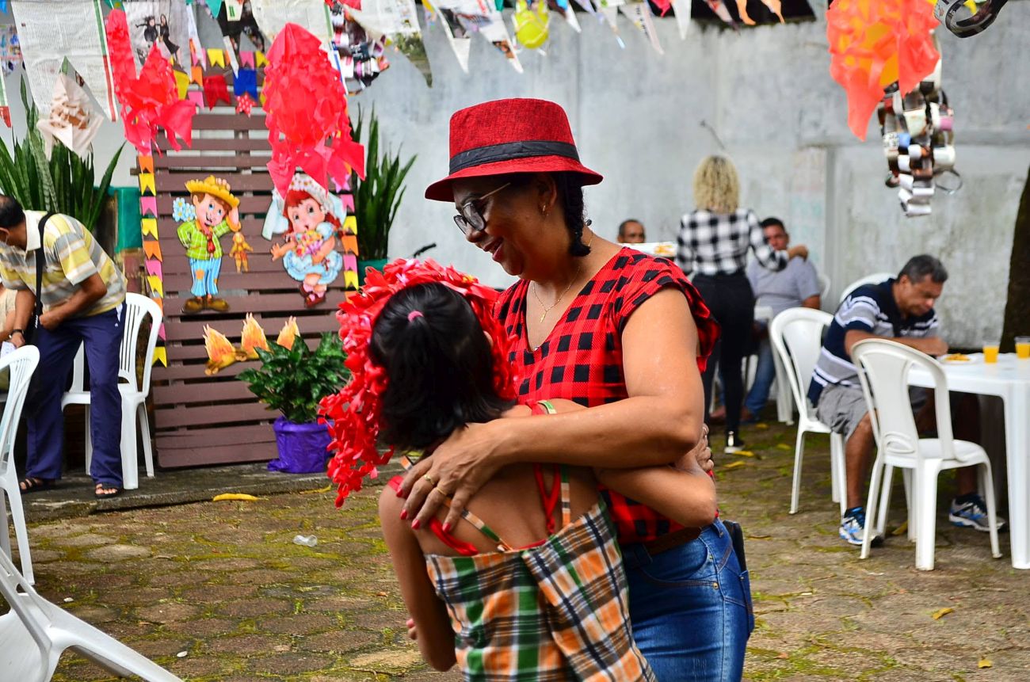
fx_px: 1970
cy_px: 341
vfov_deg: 19.6
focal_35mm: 69
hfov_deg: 29.3
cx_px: 515
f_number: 5.3
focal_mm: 46
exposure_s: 1/100
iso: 160
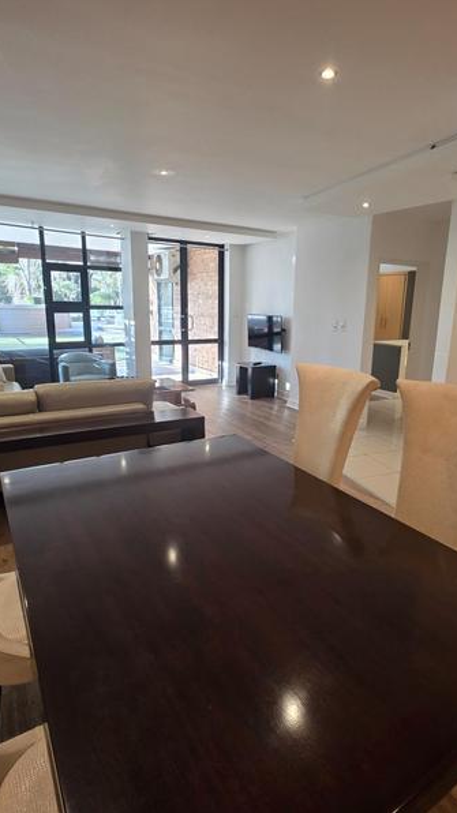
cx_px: 255
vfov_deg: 89.6
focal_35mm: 19
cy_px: 406
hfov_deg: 58.2
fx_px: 410
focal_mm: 2.2
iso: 160
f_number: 1.9
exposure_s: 1/100
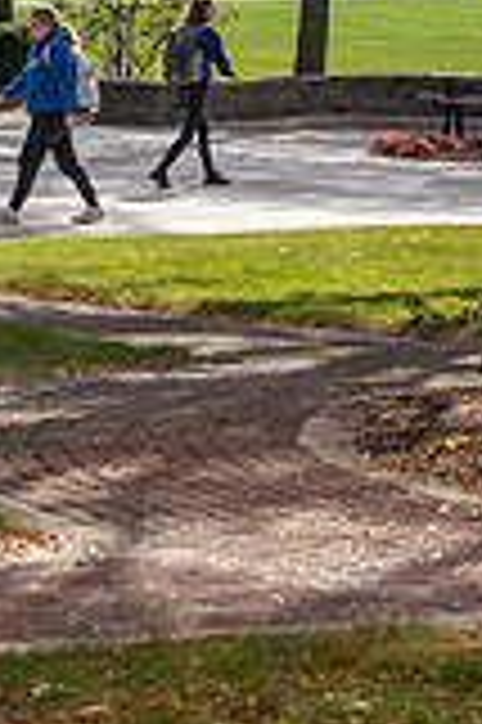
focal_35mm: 196
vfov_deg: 10.3
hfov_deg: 7.0
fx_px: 3945
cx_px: -18
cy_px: -256
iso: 200
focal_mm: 70
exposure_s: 1/400
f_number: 5.6
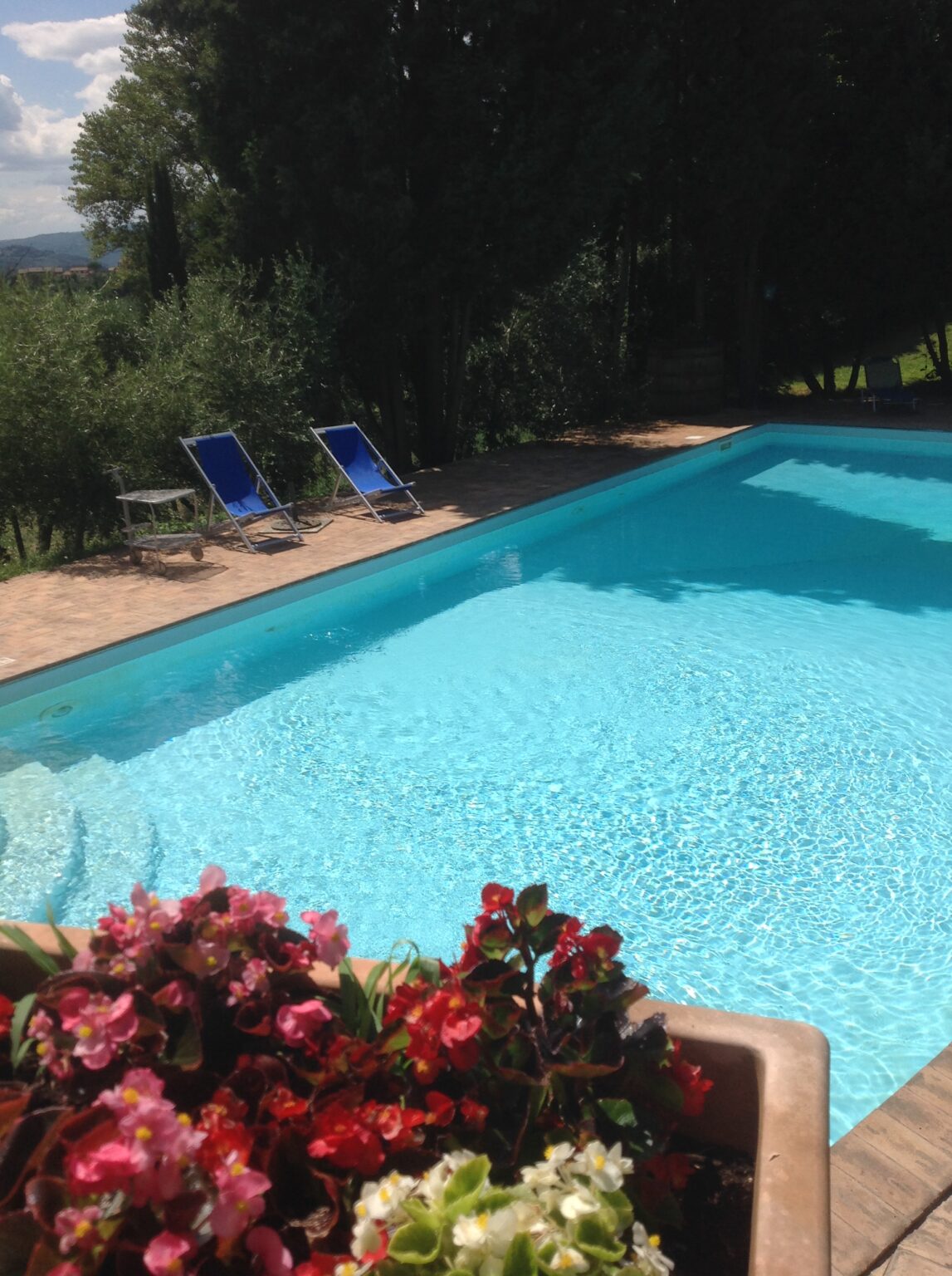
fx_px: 1287
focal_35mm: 35
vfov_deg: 52.7
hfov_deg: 40.6
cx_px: 476
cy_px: 638
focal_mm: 4.28
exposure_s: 1/3367
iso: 64
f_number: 2.4
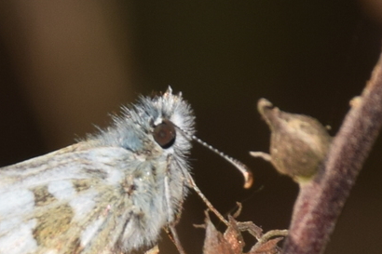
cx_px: 64
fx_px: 5218
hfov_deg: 4.2
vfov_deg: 2.8
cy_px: 180
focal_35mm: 492
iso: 100
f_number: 13
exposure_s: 1/160
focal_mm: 140
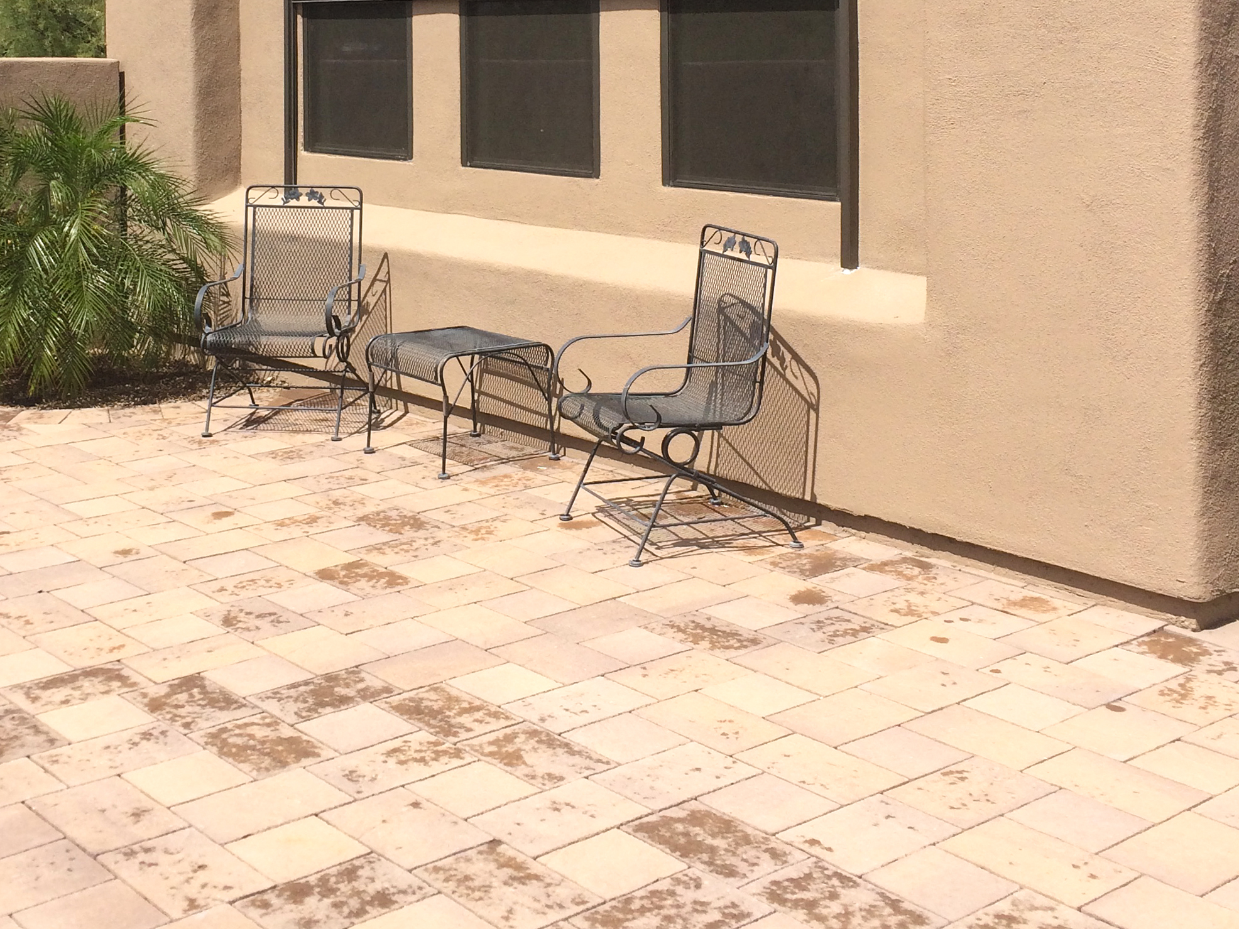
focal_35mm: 48
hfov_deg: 39.4
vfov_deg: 29.5
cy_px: 162
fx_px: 1718
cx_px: 473
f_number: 2.2
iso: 32
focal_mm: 4.15
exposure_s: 1/3165
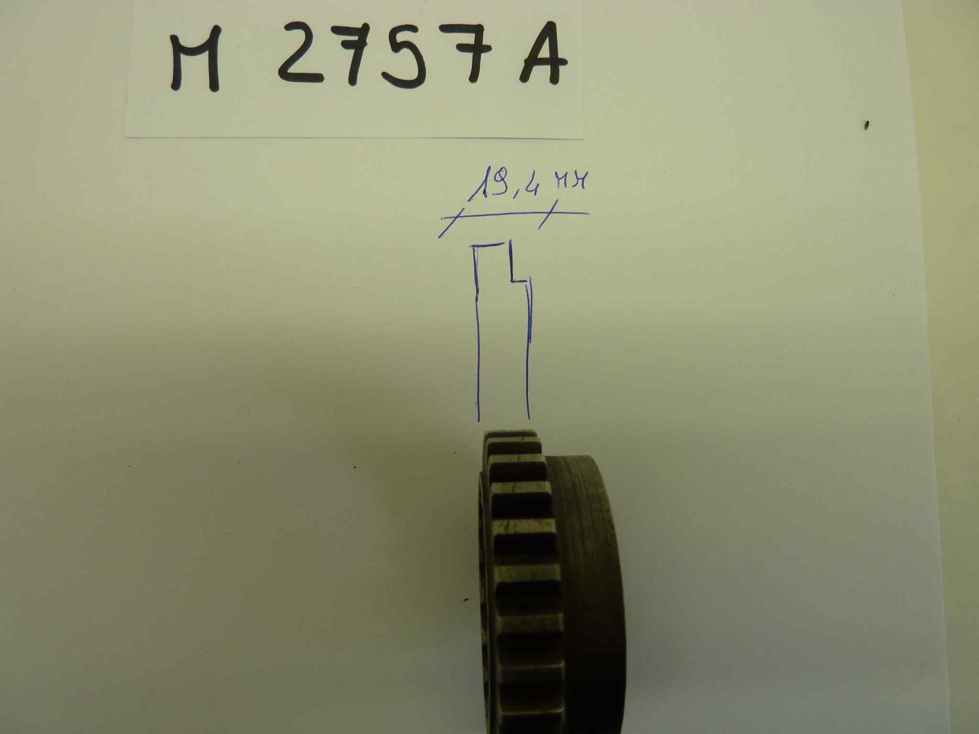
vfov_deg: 54.9
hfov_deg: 69.4
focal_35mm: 25
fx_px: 707
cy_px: 367
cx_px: 490
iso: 80
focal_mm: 4.1
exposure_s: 1/60
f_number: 3.3
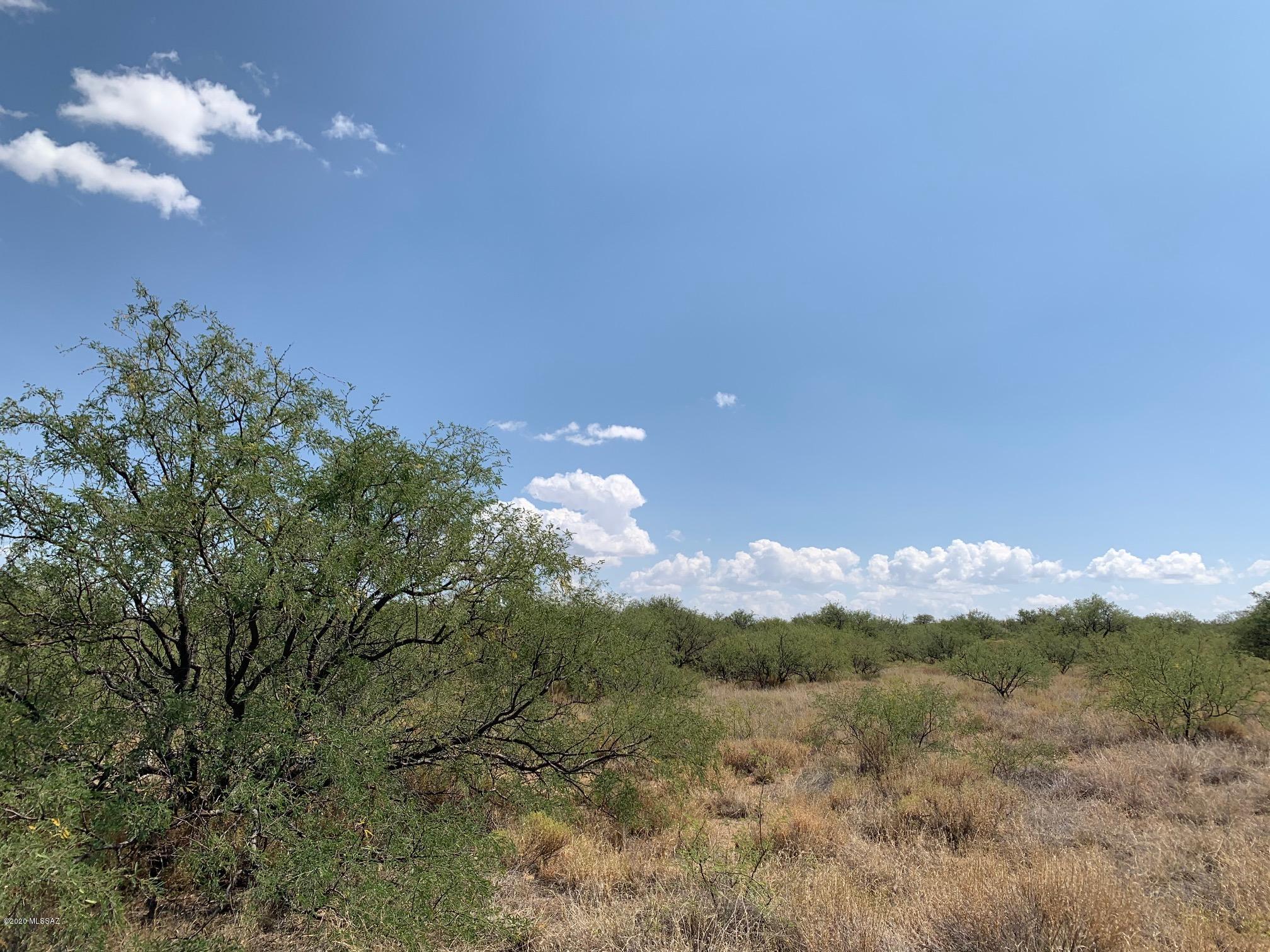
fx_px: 954
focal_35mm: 26
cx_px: 635
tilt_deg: +12.5
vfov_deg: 53.1
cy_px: 476
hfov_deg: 67.3
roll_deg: -0.8
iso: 25
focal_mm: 4.25
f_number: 1.8
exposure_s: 1/3185
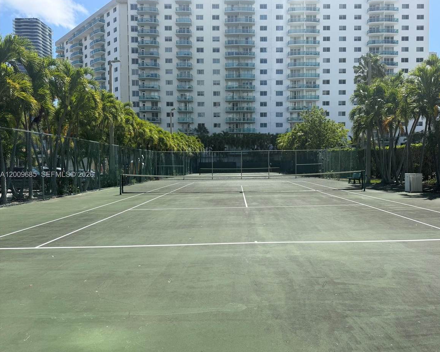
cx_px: 243
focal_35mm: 26
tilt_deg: -1.3
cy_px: 175
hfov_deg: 65.8
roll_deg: +0.4
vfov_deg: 55.0
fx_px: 339
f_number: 1.78
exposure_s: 1/4167
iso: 80
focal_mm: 6.76
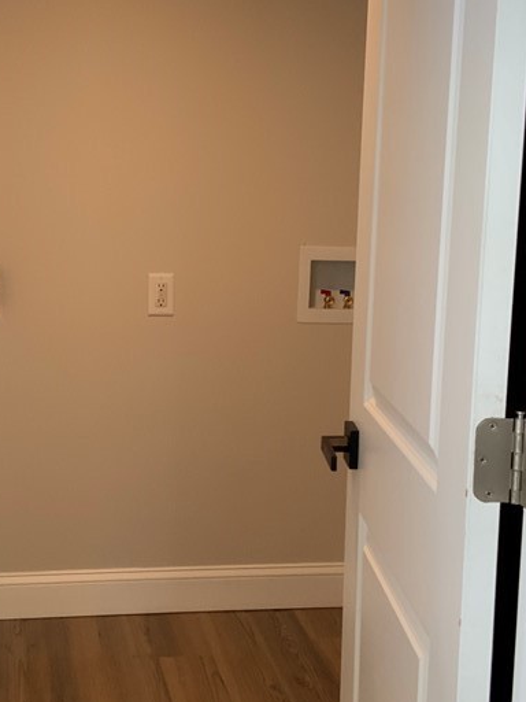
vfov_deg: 33.2
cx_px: 177
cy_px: 348
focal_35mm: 58
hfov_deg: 25.1
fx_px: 1175
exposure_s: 1/60
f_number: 1.8
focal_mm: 3
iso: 50
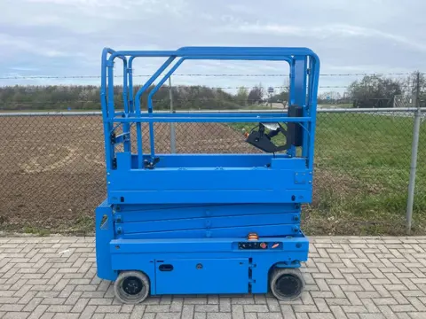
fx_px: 320
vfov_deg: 53.1
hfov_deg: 67.3
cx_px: 213
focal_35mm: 26
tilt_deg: -9.7
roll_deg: +0.8
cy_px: 160
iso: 50
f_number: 1.6
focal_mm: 5.1
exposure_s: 1/2222
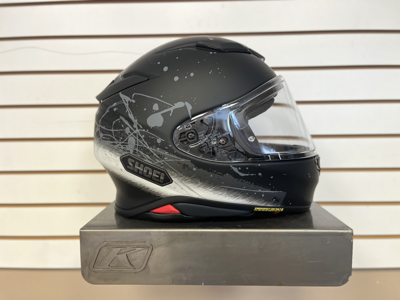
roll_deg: +1.6
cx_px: 200
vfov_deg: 53.1
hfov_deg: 67.3
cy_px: 150
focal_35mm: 26
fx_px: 300
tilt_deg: -4.9
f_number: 1.6
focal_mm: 5.1
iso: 400
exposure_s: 1/60
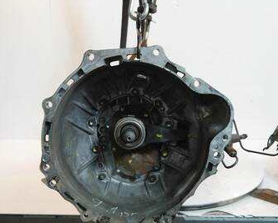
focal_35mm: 45
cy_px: 93
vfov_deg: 33.4
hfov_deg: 41.0
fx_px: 371
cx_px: 119
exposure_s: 1/60
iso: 400
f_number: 3.8
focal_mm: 16
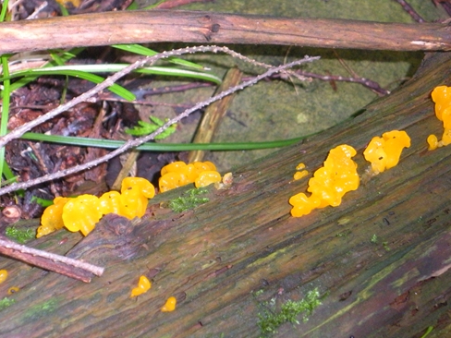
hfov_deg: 16.0
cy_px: 160
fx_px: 1603
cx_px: 274
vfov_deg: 12.0
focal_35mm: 123
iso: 405
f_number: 5
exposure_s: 1/60
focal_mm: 17.4
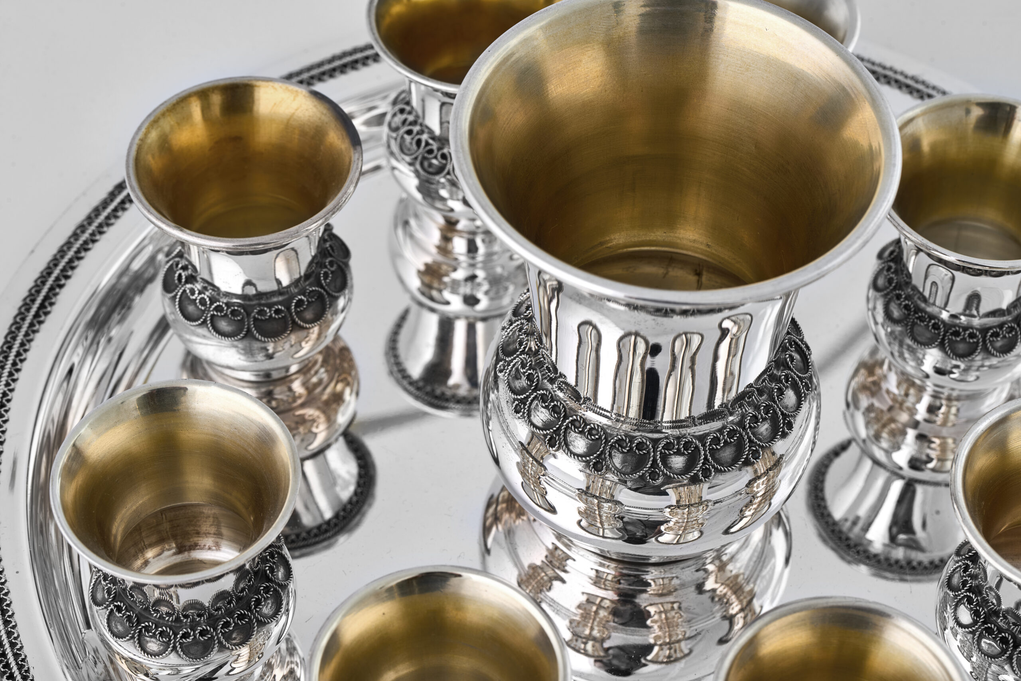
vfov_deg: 13.7
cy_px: 340
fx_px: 2837
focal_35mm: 100
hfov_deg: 20.4
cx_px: 510
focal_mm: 100
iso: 100
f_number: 16
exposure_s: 1/200
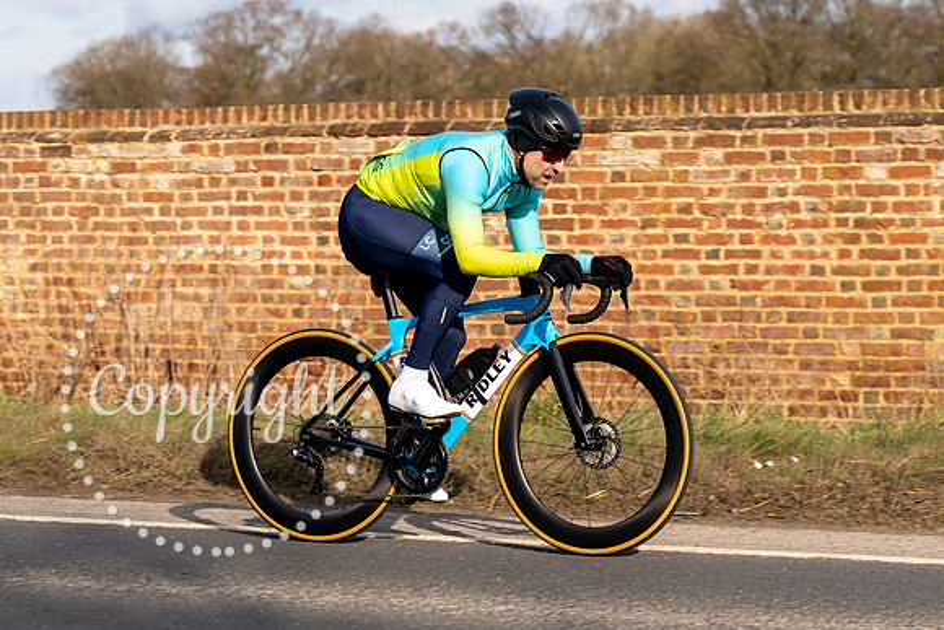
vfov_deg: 11.6
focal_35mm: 118
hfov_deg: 17.3
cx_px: 557
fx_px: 3096
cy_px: 215
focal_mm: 70
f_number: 4
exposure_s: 1/800
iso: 100
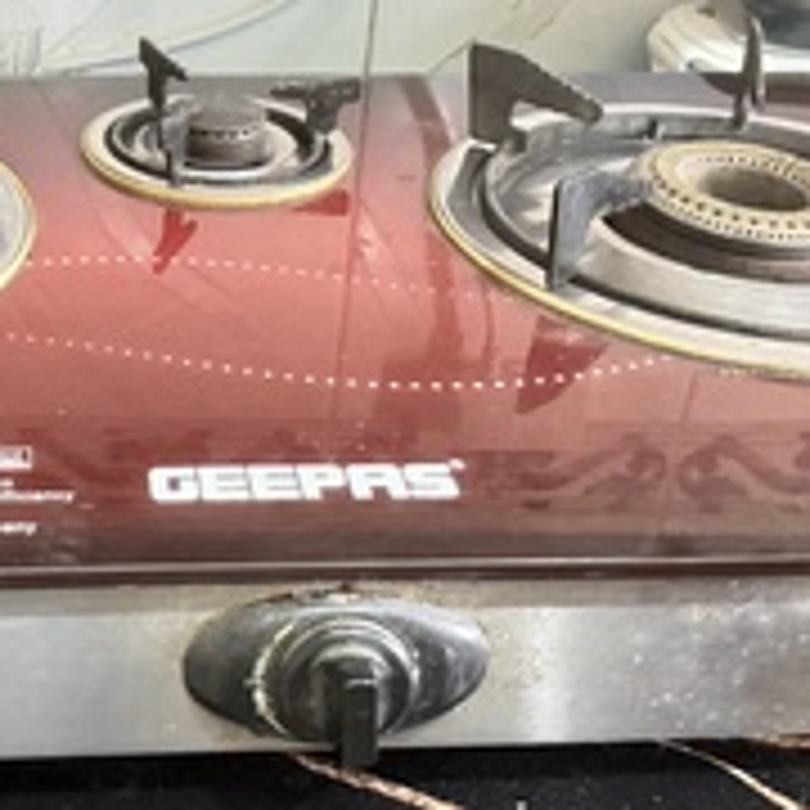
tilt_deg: -27.3
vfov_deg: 31.4
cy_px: 268
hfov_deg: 30.7
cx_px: 137
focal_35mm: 54
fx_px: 1430
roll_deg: -1.4
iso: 1600
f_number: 1.78
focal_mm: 6.76
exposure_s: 1/30
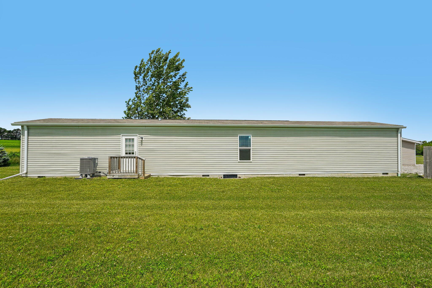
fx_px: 198
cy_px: 144
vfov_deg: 72.0
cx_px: 216
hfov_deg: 95.0
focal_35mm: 16
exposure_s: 1/1000
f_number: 8
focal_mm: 16.5
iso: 100
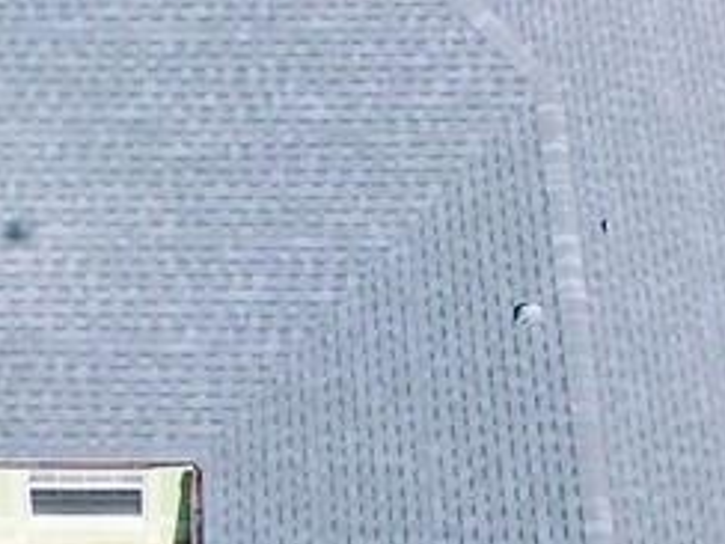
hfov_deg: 23.2
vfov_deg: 17.1
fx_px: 1759
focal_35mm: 84
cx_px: 276
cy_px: 566
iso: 100
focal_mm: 3.61
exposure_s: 1/2000
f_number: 2.8
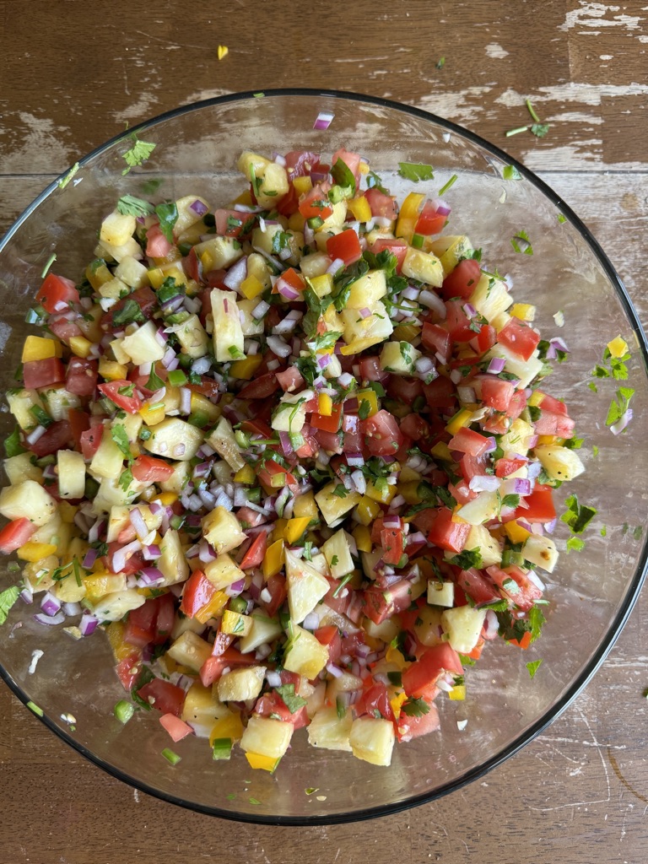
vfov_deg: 71.6
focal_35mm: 24
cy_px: 432
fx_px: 599
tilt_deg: -86.3
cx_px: 324
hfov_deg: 56.8
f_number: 1.78
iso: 125
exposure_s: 1/121
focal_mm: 6.76
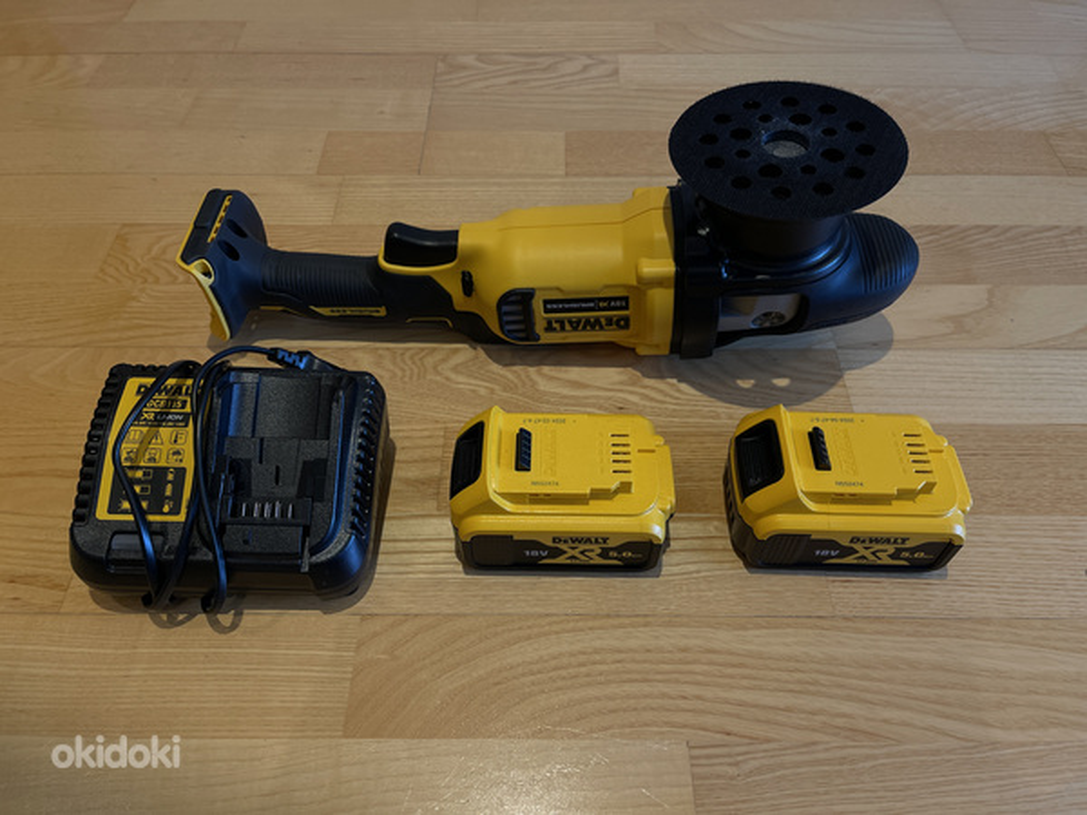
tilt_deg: -52.1
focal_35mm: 25
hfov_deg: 69.4
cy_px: 408
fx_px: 785
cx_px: 544
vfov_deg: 54.9
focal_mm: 5.1
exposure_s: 1/100
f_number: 1.6
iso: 100
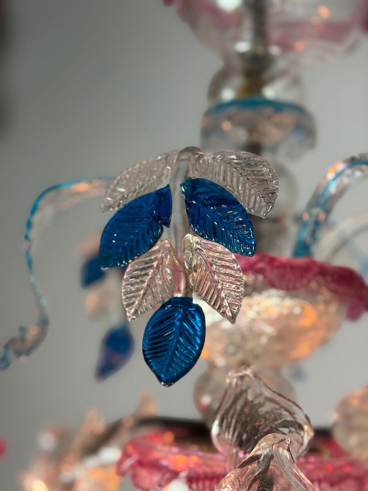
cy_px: 246
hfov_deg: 30.3
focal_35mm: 48
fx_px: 680
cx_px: 184
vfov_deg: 39.7
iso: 160
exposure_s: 1/50
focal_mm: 6.76
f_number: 1.78
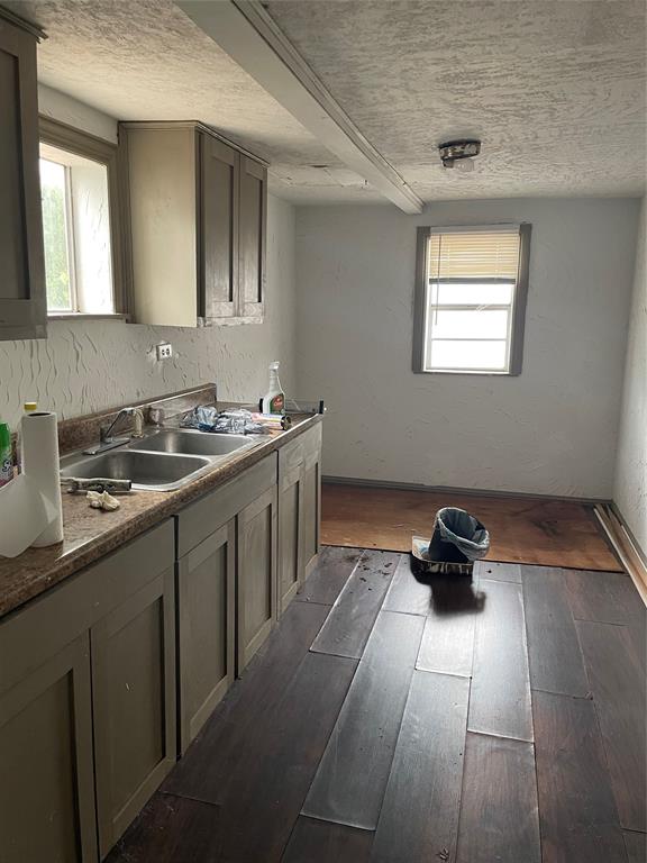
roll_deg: +0.4
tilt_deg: -8.8
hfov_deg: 53.1
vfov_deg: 67.3
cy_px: 432
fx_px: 648
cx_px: 324
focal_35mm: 26
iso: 125
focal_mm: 4.2
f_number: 1.6
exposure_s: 1/60
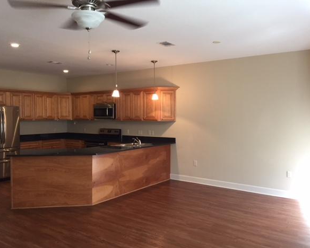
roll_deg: +0.0
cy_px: 125
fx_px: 285
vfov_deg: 47.2
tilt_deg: -1.7
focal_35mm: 31
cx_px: 142
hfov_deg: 57.1
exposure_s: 1/30
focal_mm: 4.15
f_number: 2.2
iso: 125
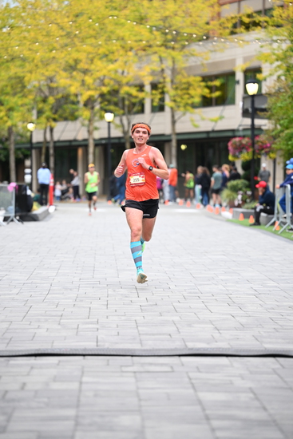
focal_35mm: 130
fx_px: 1586
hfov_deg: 10.6
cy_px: 220
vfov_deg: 15.8
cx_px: 146
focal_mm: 130
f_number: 2.8
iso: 1600
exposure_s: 1/1250
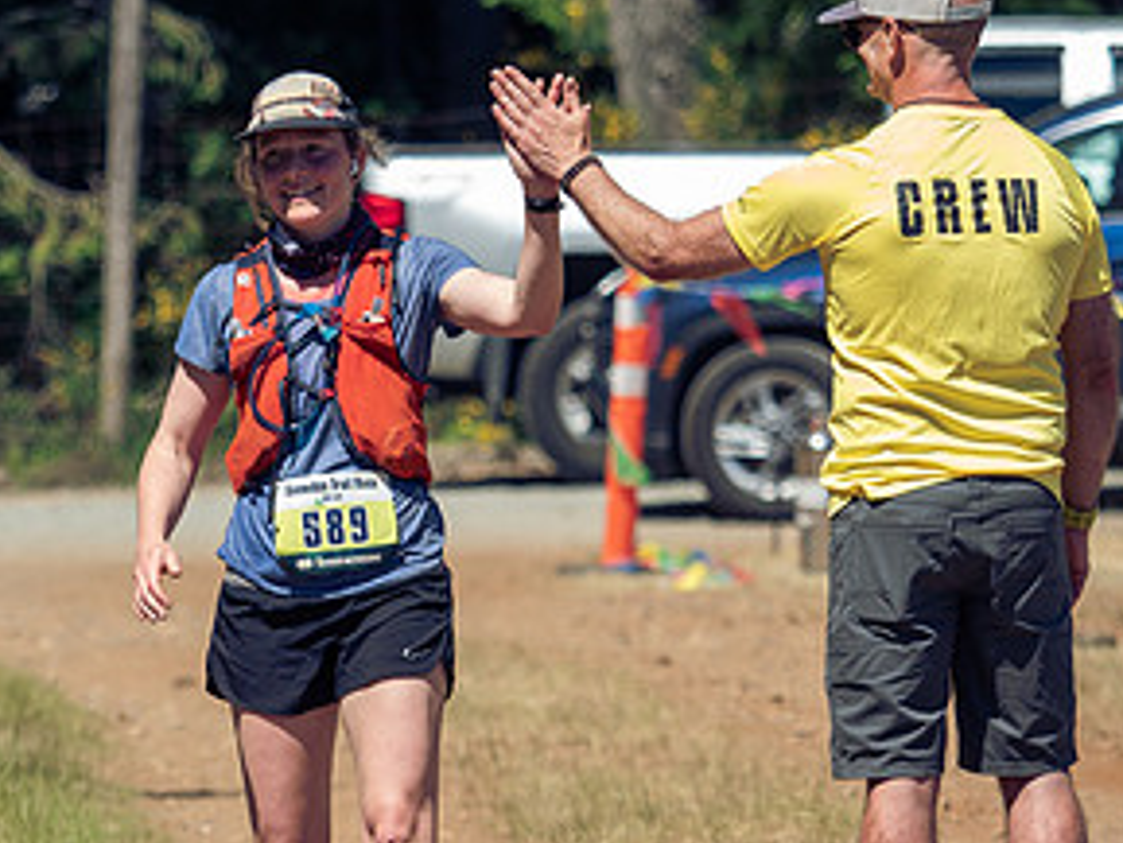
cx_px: 284
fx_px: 15643
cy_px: 332
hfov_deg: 4.1
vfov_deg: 3.1
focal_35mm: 482
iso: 200
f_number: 2.8
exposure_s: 1/3200
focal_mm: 120
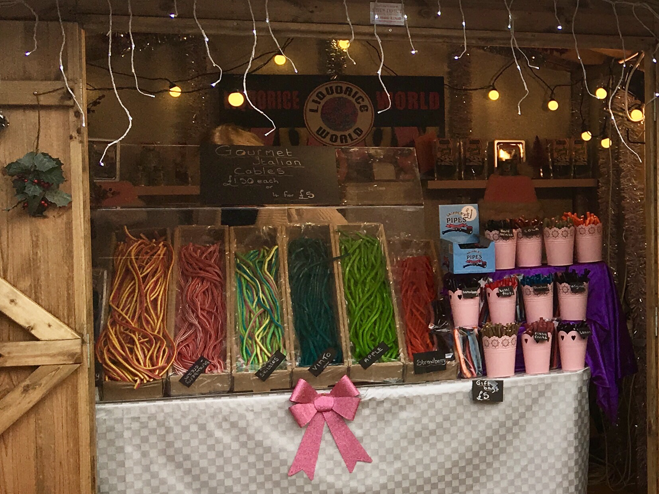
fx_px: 1352
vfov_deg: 20.7
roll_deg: +1.0
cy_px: 214
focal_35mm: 71
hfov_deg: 24.6
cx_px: 805
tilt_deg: -1.8
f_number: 2.2
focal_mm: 4.15
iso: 25
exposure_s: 1/292
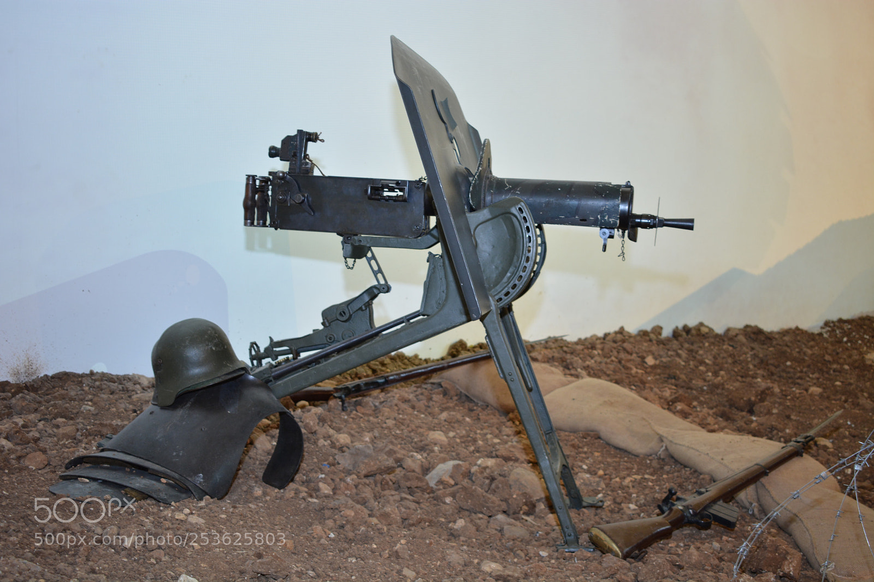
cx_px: 437
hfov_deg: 43.6
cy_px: 291
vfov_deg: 29.9
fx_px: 1092
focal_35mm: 45
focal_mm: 30
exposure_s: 1/10
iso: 400
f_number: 4.2
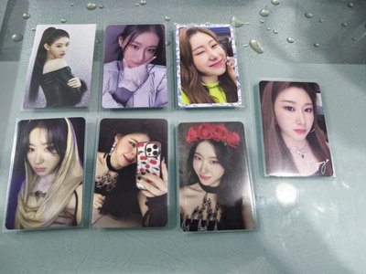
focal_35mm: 23
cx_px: 183
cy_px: 137
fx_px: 243
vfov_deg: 58.9
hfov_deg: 73.9
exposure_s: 1/60
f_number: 1.65
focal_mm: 6.18
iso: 1250
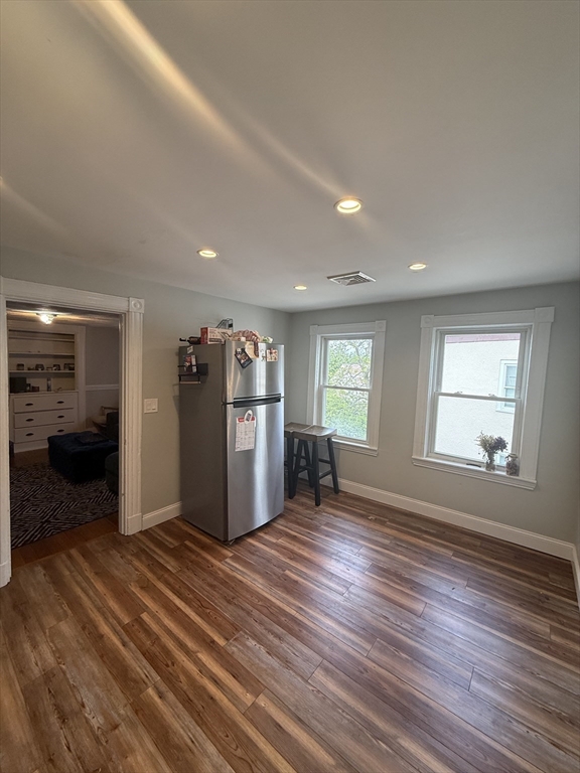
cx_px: 290
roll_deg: -2.3
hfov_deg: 85.7
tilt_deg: -2.8
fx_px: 313
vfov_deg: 102.1
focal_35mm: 14
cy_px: 386
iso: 125
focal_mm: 2.22
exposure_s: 1/120
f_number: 2.2
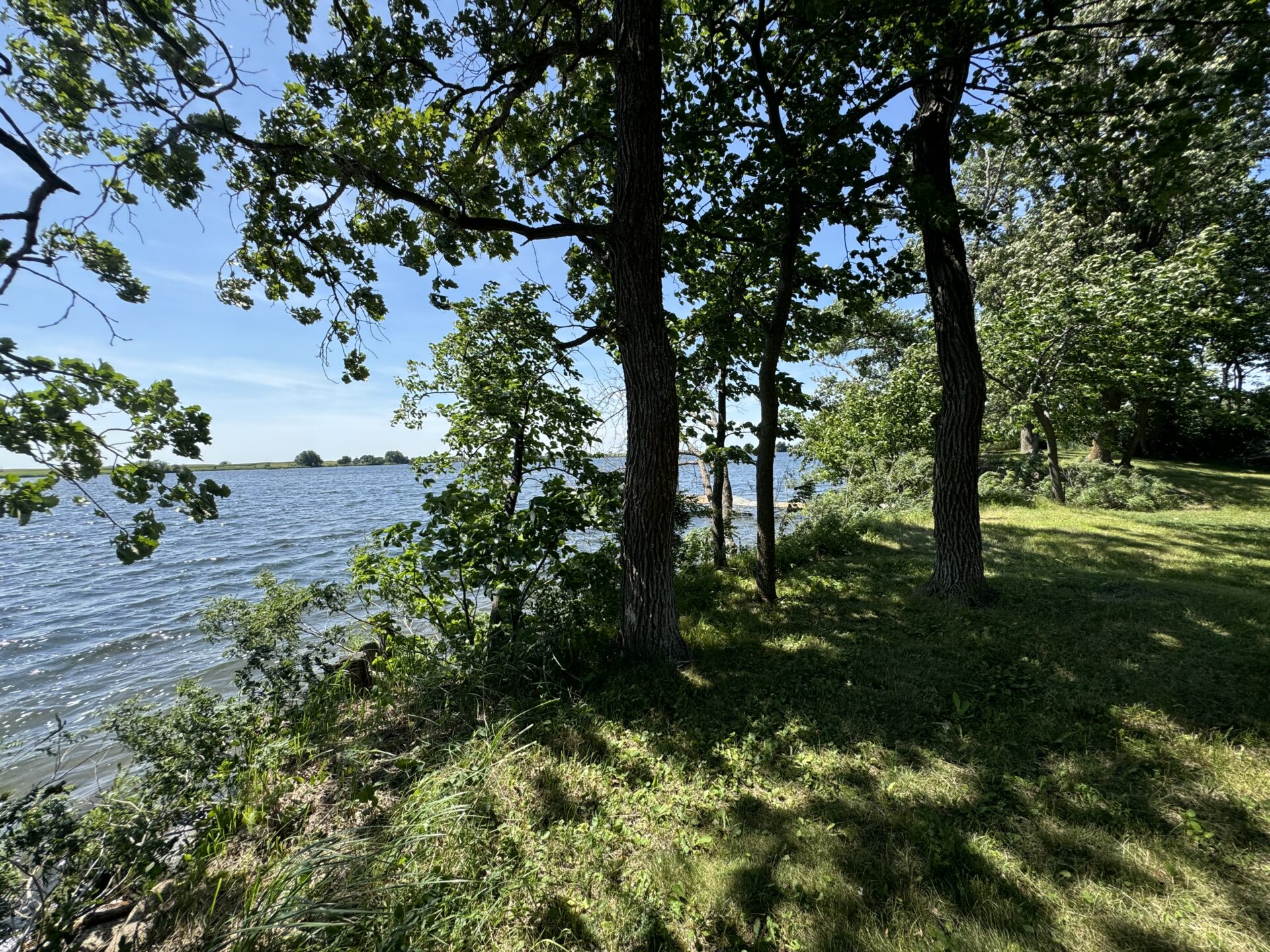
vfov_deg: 85.7
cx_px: 635
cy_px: 476
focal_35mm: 14
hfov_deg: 102.1
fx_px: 514
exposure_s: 1/858
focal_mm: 2.22
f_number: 2.2
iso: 50
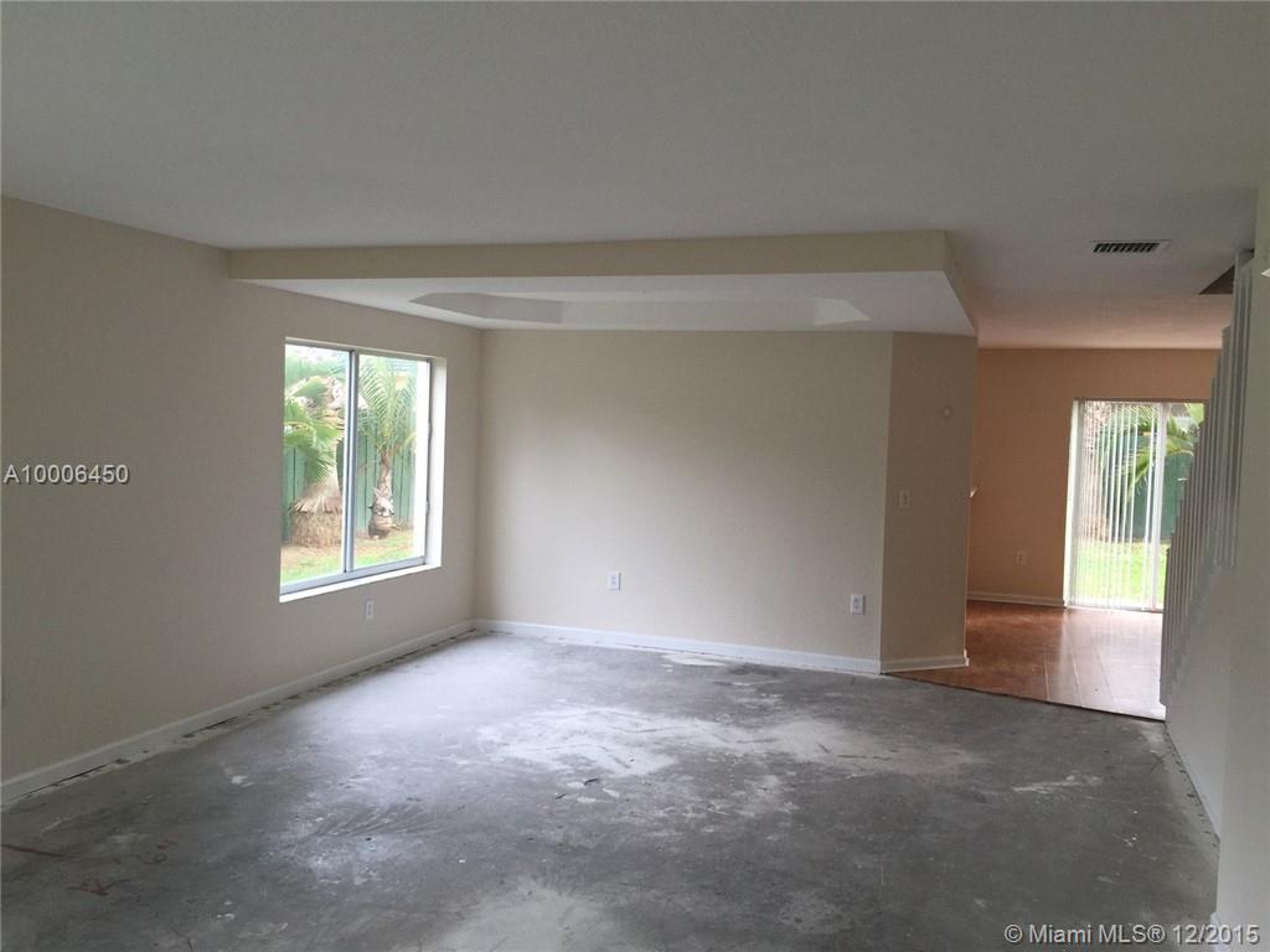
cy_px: 476
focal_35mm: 29
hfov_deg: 61.7
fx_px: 1064
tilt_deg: -2.6
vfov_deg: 48.2
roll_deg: -2.1
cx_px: 635
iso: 32
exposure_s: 1/40
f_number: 2.2
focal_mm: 4.15
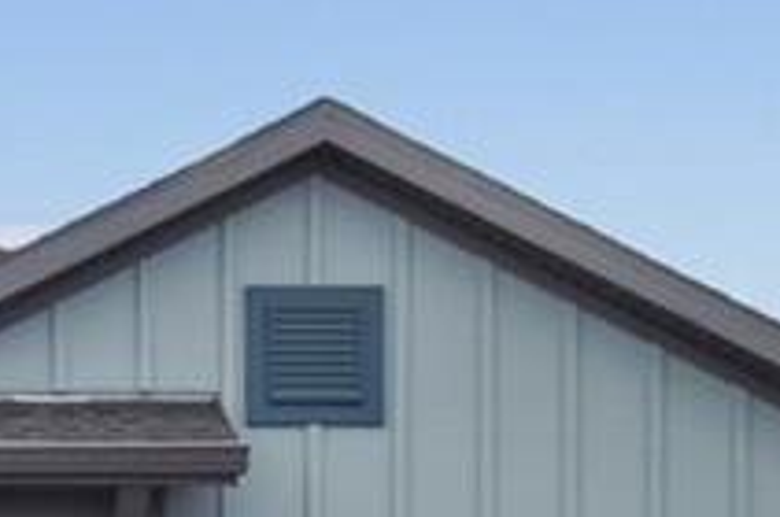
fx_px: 2466
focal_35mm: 114
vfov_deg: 11.1
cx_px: -133
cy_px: 953
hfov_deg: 17.2
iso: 100
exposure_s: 1/800
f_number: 7.1
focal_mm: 10
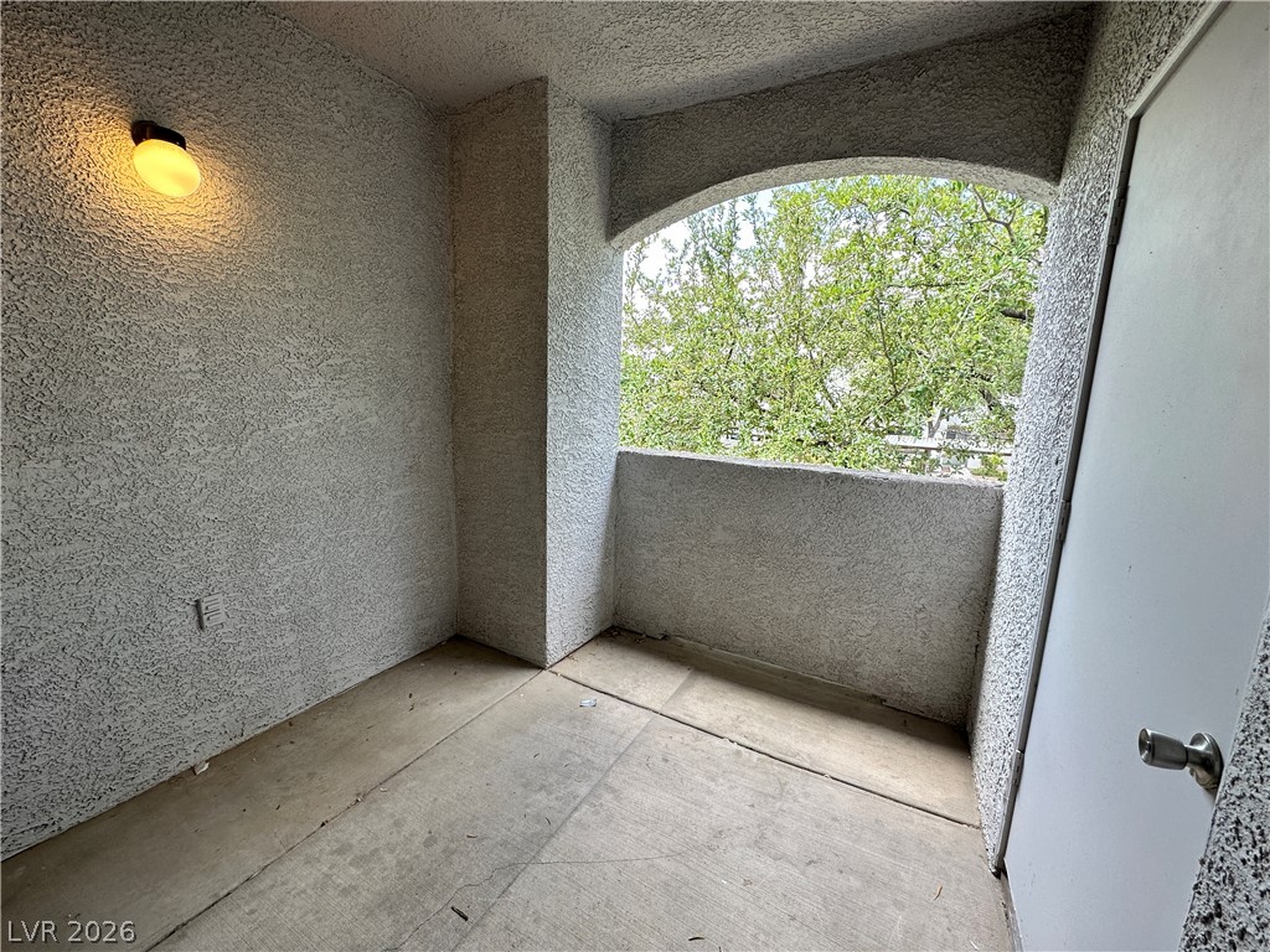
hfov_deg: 102.1
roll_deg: -1.6
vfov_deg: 85.7
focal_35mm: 14
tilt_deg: -9.9
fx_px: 514
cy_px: 476
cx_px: 635
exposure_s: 1/142
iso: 40
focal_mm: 2.22
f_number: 2.2
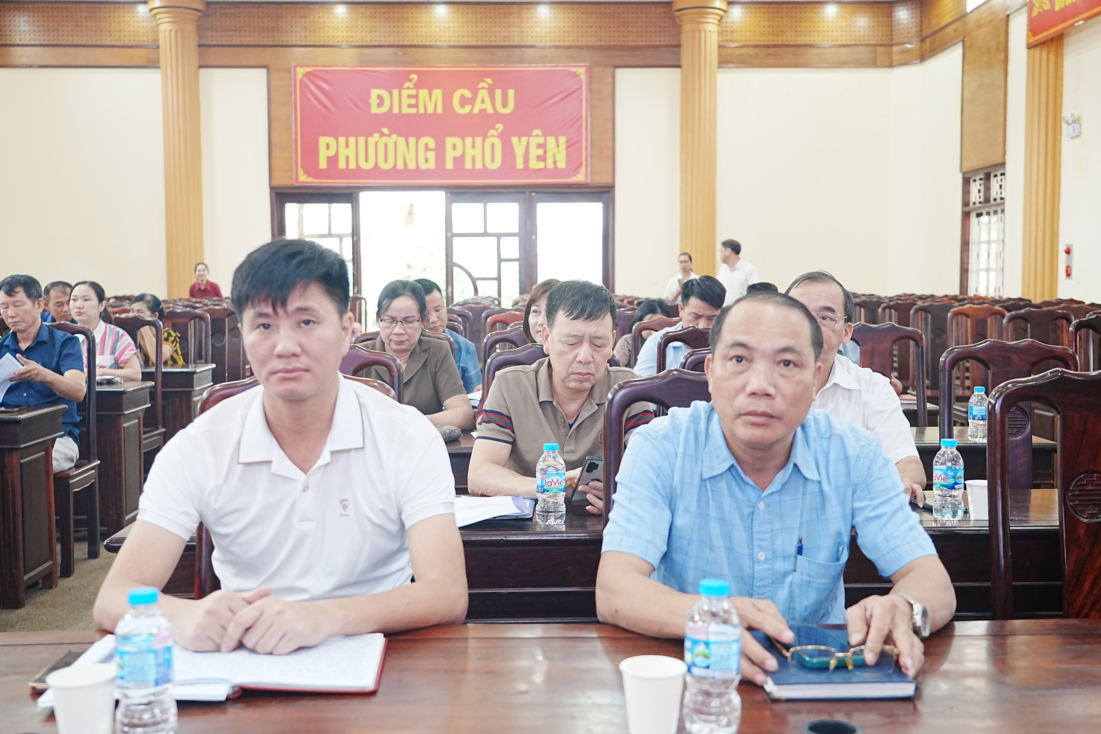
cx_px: 550
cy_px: 367
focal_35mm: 39
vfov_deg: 34.2
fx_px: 1193
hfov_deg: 49.6
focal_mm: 39
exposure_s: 1/80
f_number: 4.5
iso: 2500
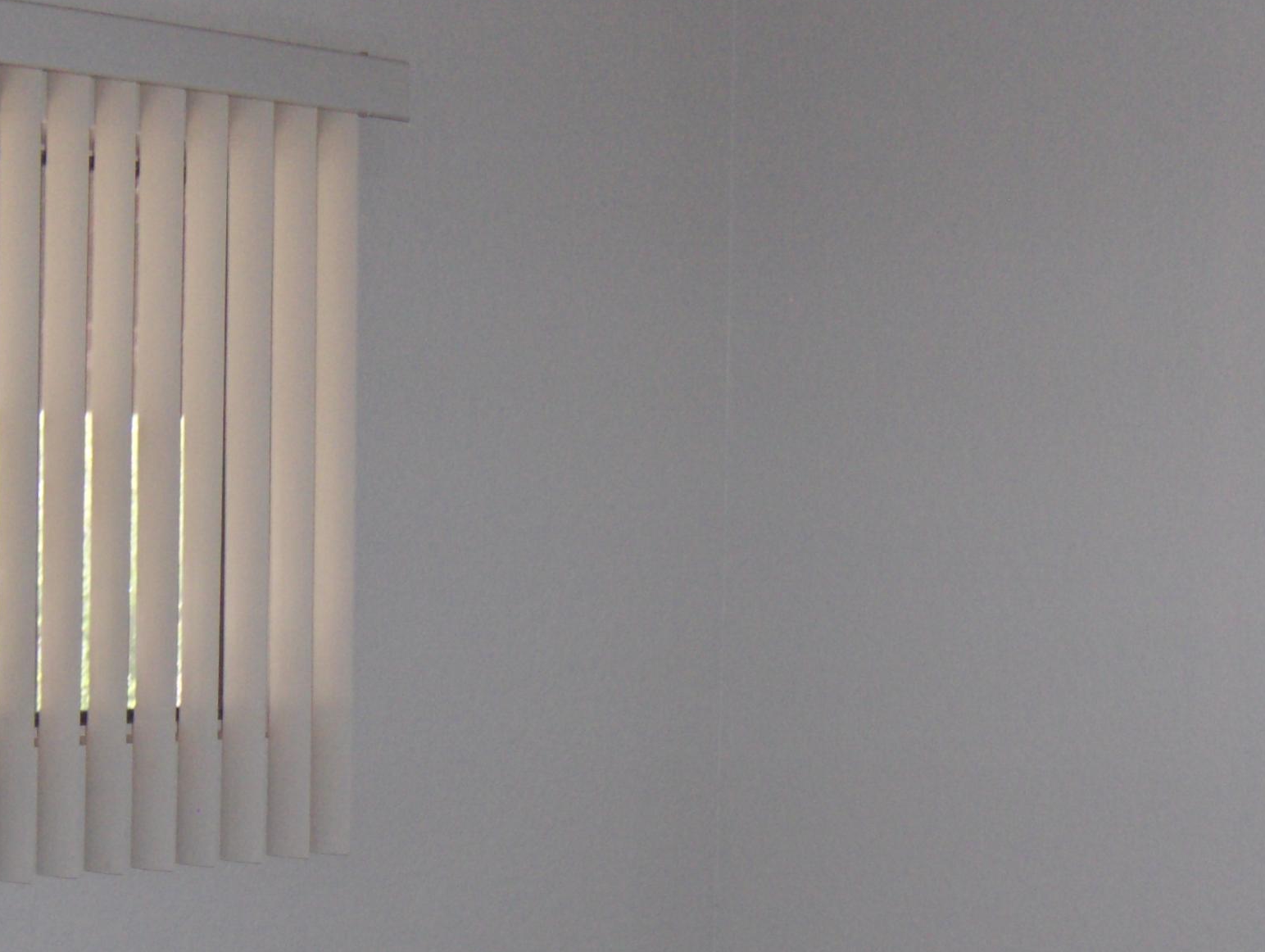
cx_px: 543
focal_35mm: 68
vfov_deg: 21.2
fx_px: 2488
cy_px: 848
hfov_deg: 28.5
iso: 100
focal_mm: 7.5
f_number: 2.8
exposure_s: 1/60
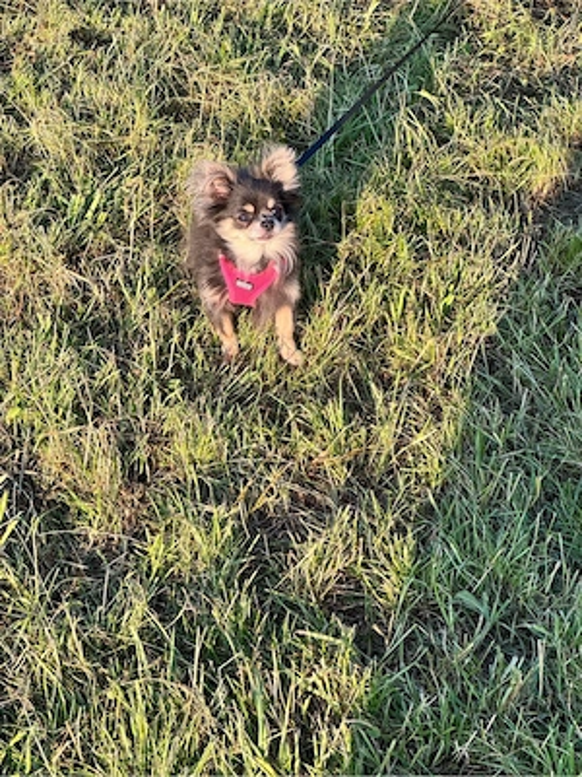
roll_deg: -6.0
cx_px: 291
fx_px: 1726
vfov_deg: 25.3
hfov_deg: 19.1
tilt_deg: -31.6
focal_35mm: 77
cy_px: 388
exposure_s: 1/110
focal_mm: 9
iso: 25
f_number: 2.8
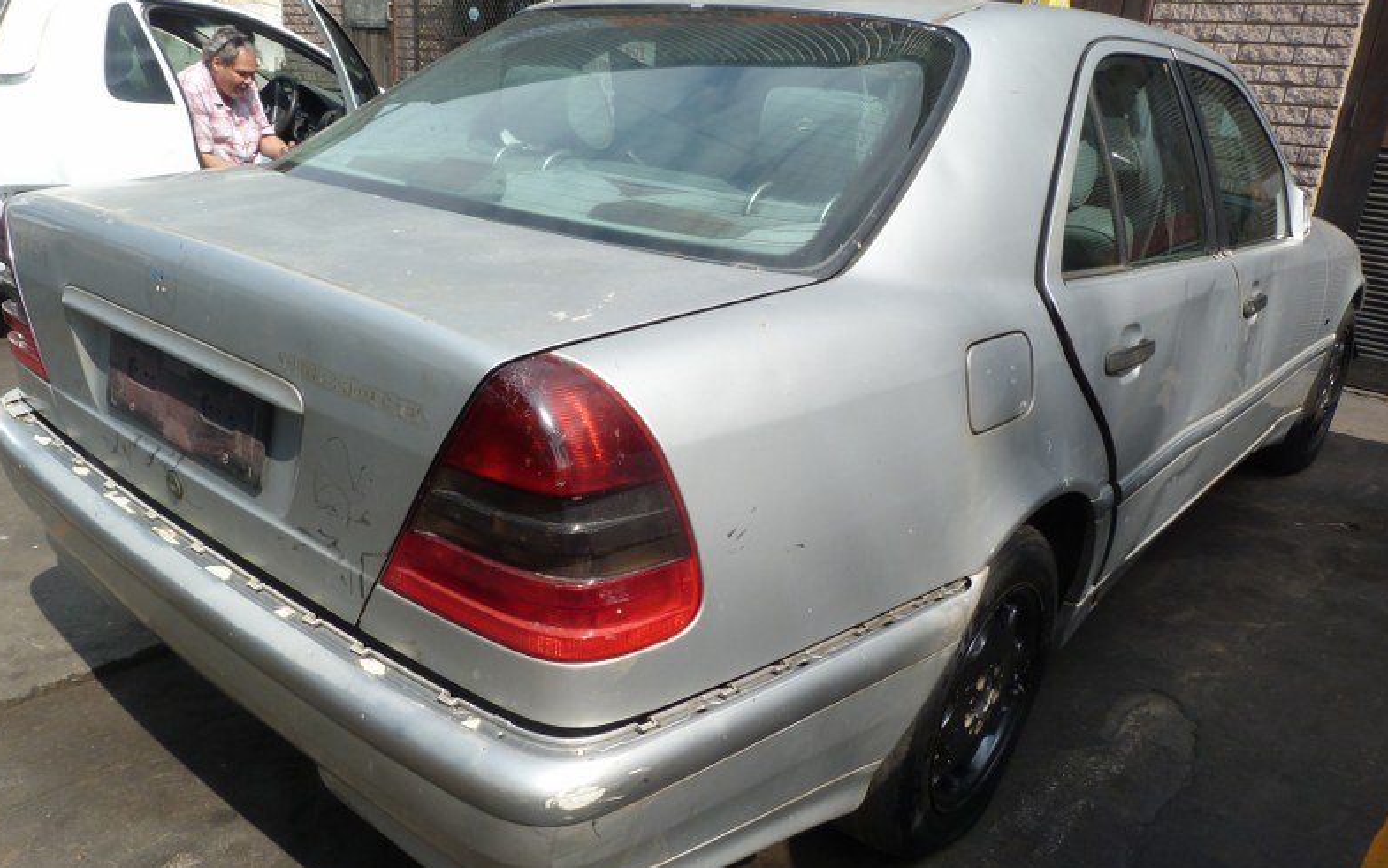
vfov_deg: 46.0
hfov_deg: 68.4
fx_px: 1022
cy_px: 458
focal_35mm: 27
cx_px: 688
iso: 80
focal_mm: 4.5
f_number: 5
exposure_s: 1/200
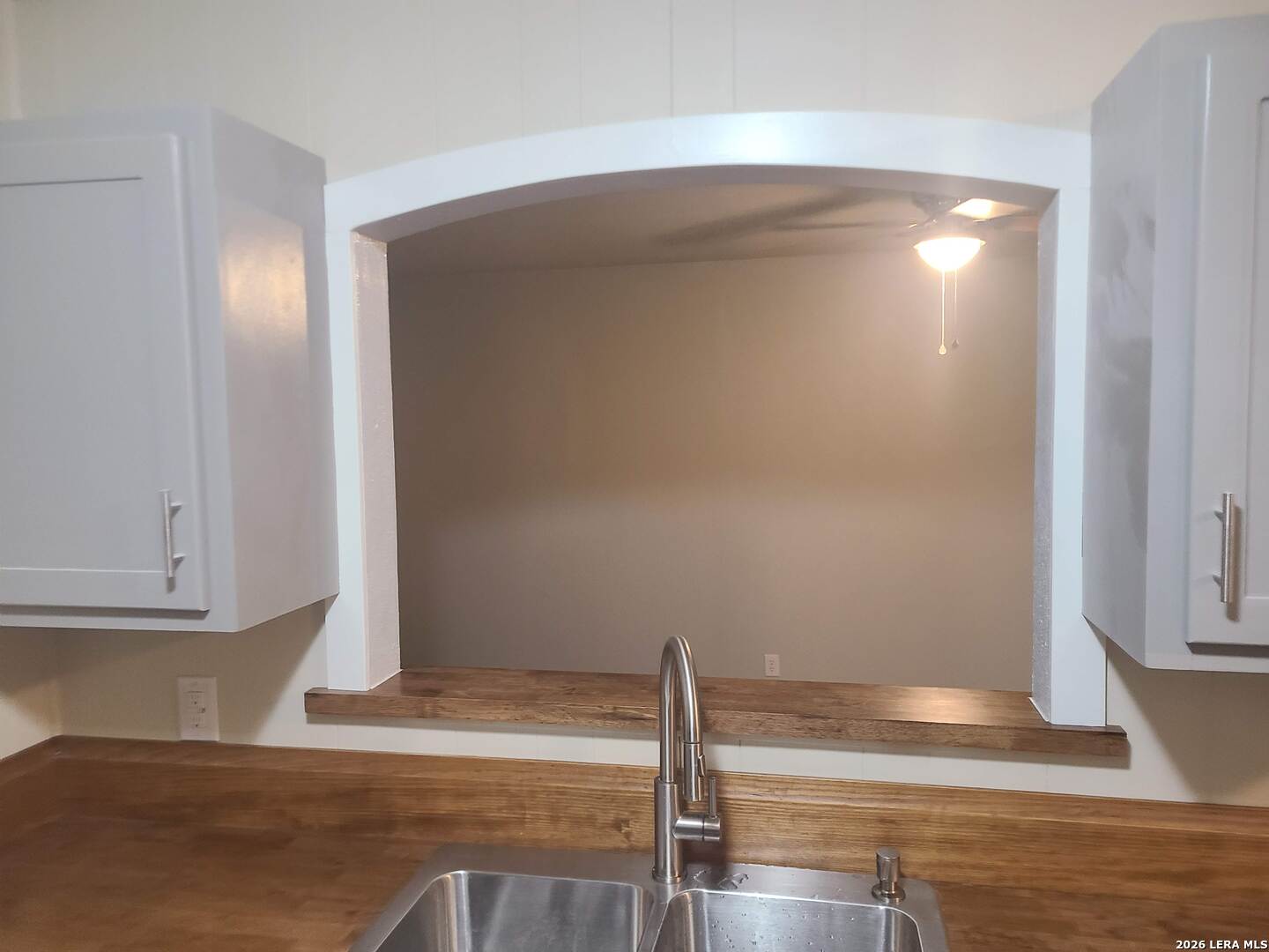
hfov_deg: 67.3
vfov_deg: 53.1
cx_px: 634
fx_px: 953
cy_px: 476
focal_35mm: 26
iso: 500
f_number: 1.8
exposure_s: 1/40
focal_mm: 5.4
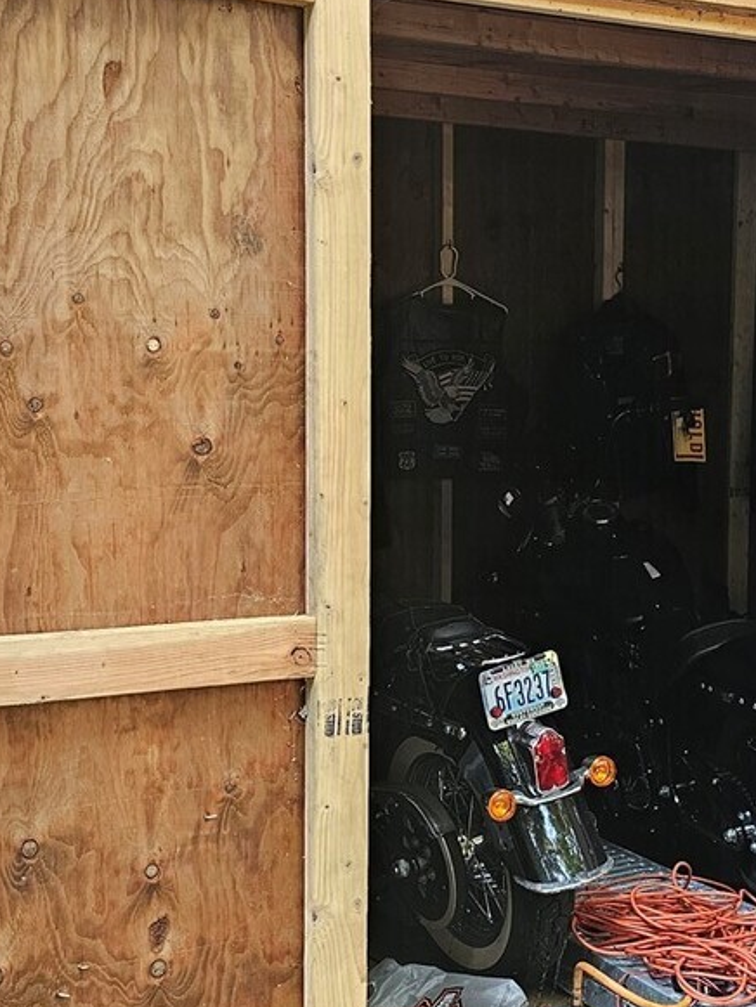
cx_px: 612
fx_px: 1659
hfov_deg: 25.2
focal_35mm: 57
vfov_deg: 33.8
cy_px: 530
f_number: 1.7
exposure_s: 1/120
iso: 200
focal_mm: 6.3
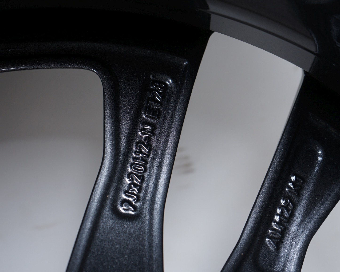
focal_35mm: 66
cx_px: 162
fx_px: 664
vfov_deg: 23.1
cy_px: 140
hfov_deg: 28.7
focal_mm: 53
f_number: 5.6
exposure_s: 1/125
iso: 250
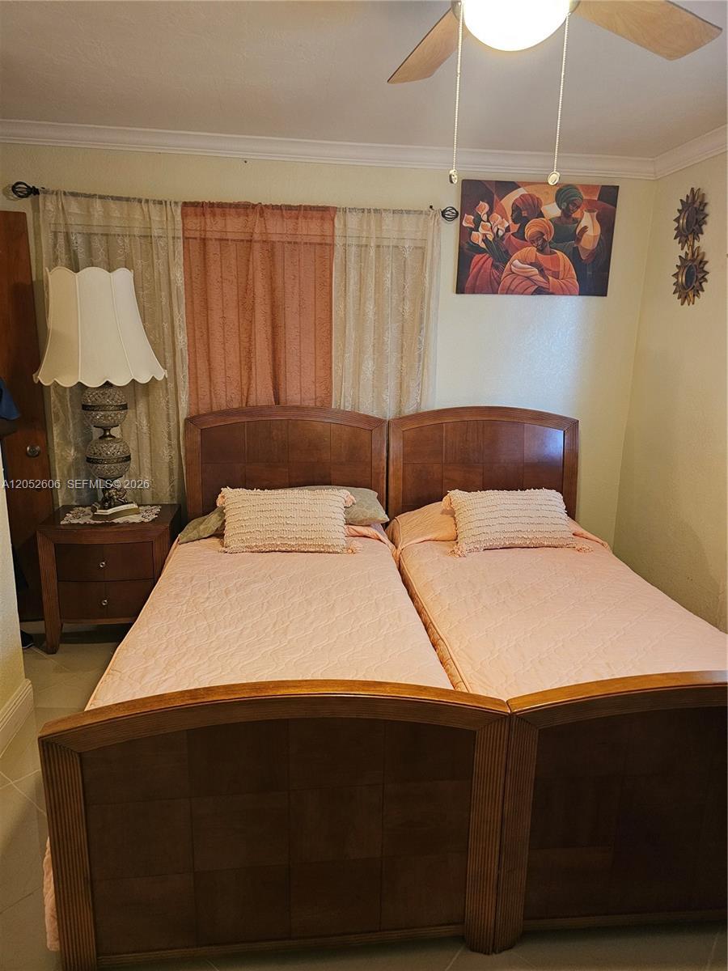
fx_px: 645
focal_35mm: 23
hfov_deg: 58.9
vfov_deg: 73.9
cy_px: 486
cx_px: 364
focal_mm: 6.3
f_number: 1.7
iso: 500
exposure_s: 1/30
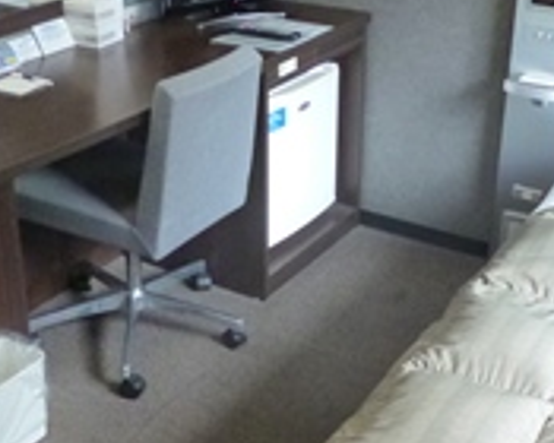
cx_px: 231
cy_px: 177
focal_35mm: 60
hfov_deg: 31.4
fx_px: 984
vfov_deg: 25.3
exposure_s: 1/40
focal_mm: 4.3
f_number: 2.5
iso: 800
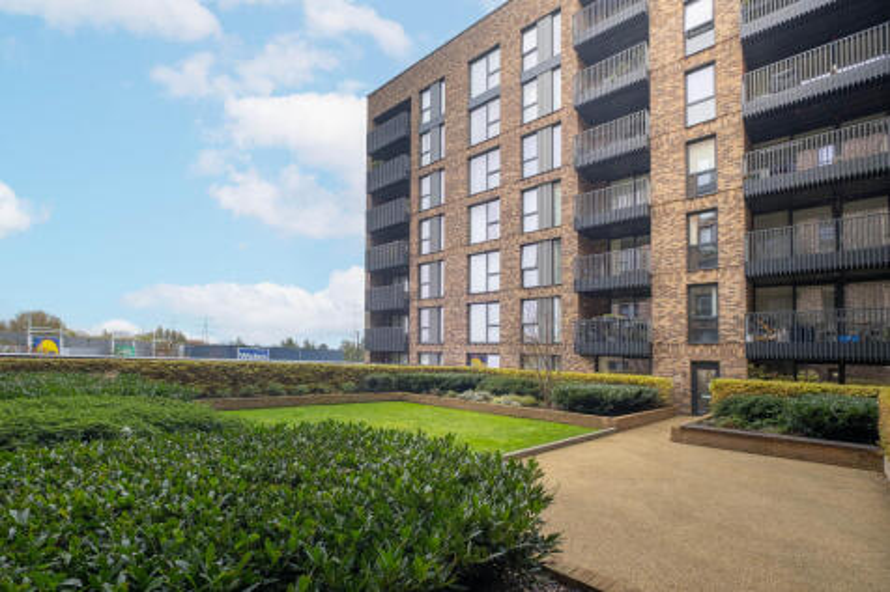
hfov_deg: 100.4
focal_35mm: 15
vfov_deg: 77.3
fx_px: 371
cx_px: 445
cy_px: 296
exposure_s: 1/100
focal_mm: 10
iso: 500
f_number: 5.6
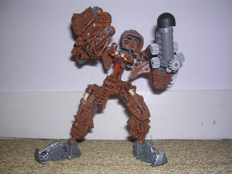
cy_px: 87
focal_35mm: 38
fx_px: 255
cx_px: 116
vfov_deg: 37.7
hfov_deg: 49.0
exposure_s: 1/60.1
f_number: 2.8
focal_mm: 5.8
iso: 100
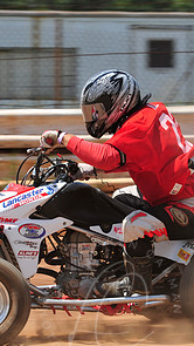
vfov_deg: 6.2
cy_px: 199
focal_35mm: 350
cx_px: 110
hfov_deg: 3.5
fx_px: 3200
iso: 200
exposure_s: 1/400
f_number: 10
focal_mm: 170
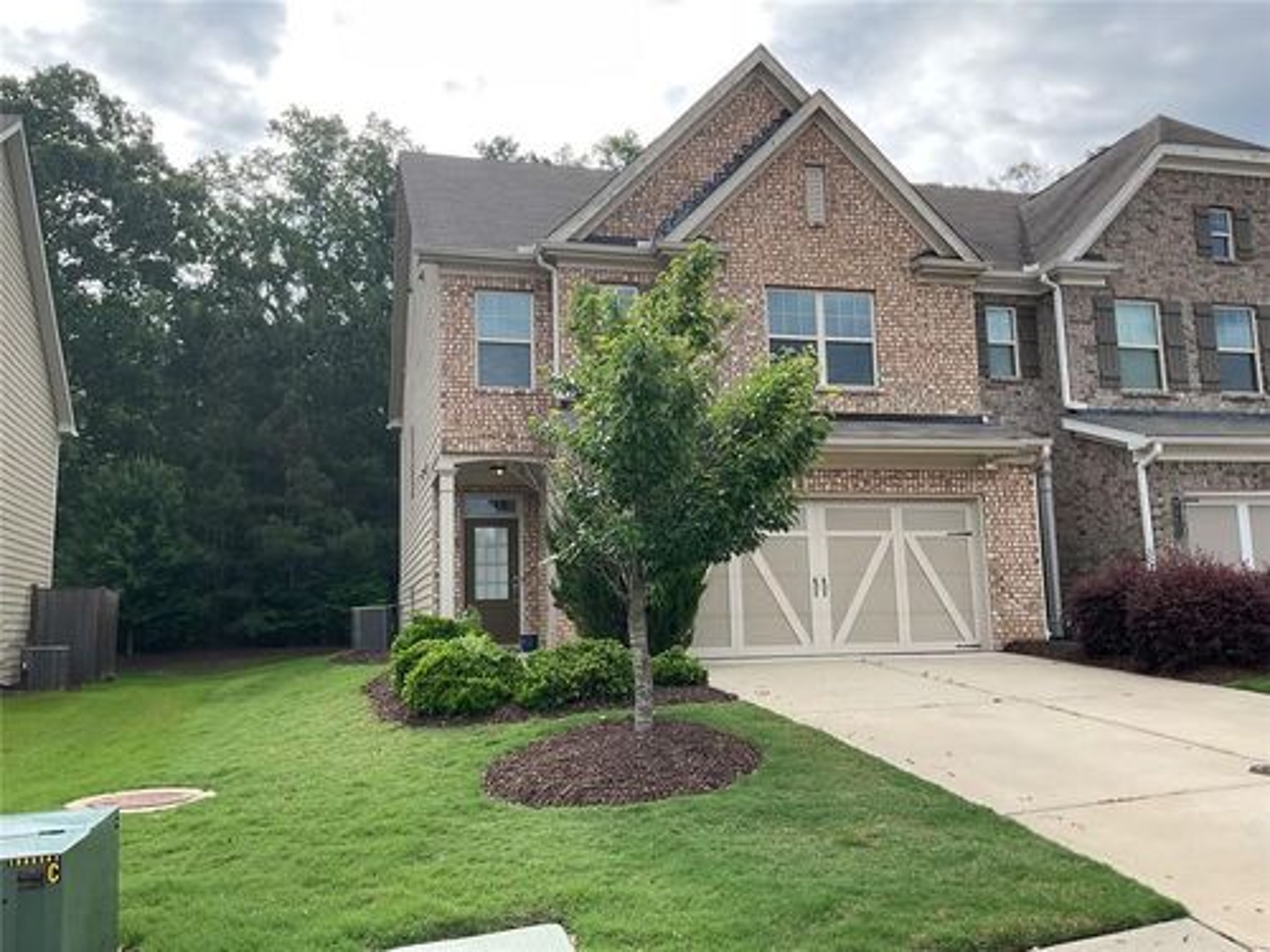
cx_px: 635
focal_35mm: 29
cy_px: 476
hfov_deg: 61.7
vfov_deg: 48.2
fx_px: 1064
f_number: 1.8
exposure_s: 1/749
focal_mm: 3
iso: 16
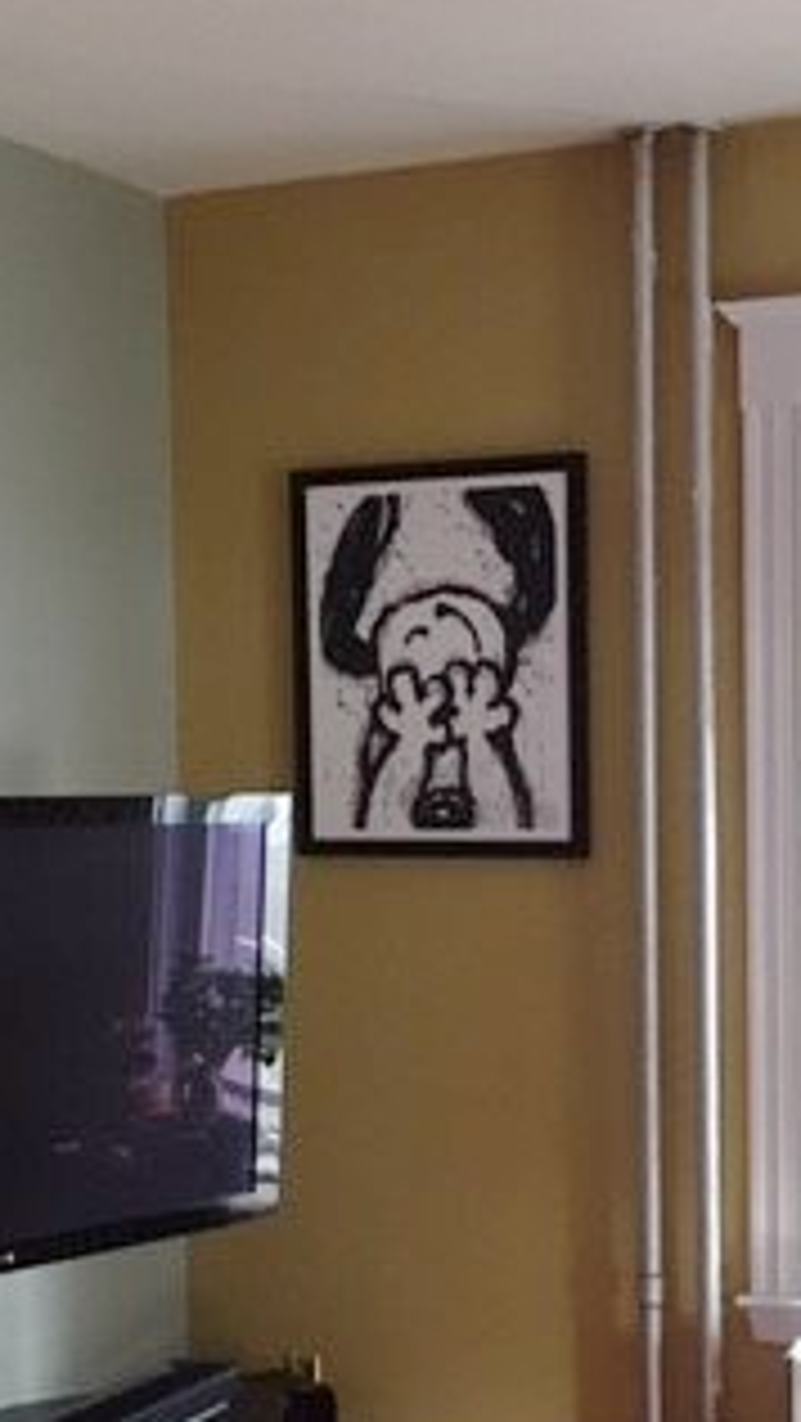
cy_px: 904
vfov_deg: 32.6
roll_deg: -0.3
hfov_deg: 18.8
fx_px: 2414
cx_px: 410
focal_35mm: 64
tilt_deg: -3.5
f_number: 2.2
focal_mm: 4.15
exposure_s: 1/15
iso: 64
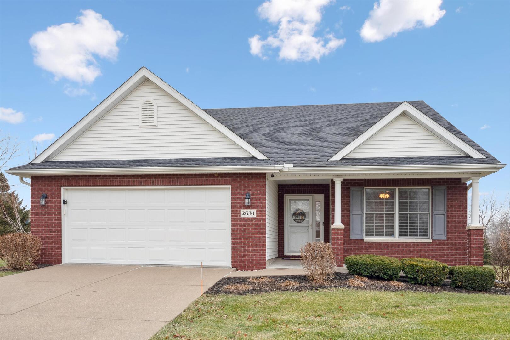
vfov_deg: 43.6
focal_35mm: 30
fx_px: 425
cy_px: 170
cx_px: 255
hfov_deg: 61.9
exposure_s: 1/160
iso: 400
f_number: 9
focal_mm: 30
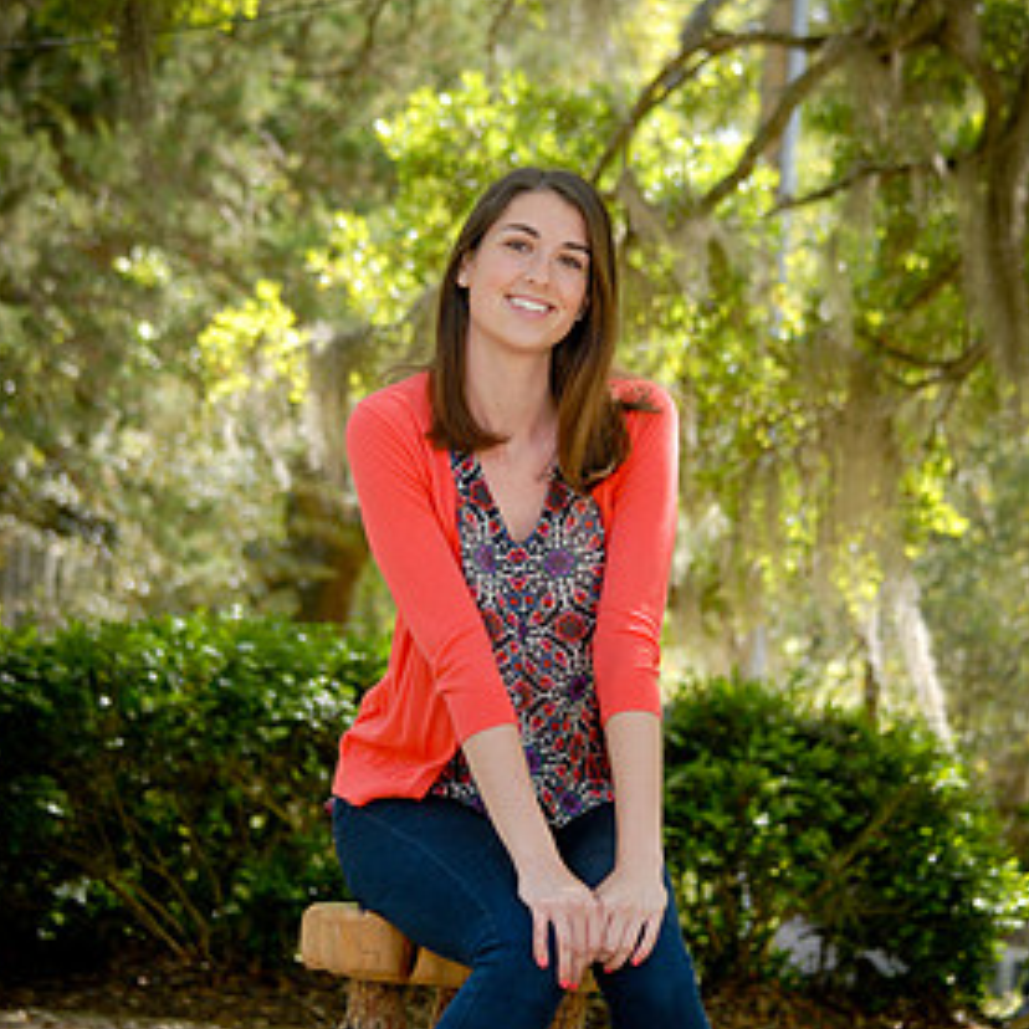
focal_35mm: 150
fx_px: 5045
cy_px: 615
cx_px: 535
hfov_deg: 11.6
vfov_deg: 11.6
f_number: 4.5
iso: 250
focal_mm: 72
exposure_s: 1/250
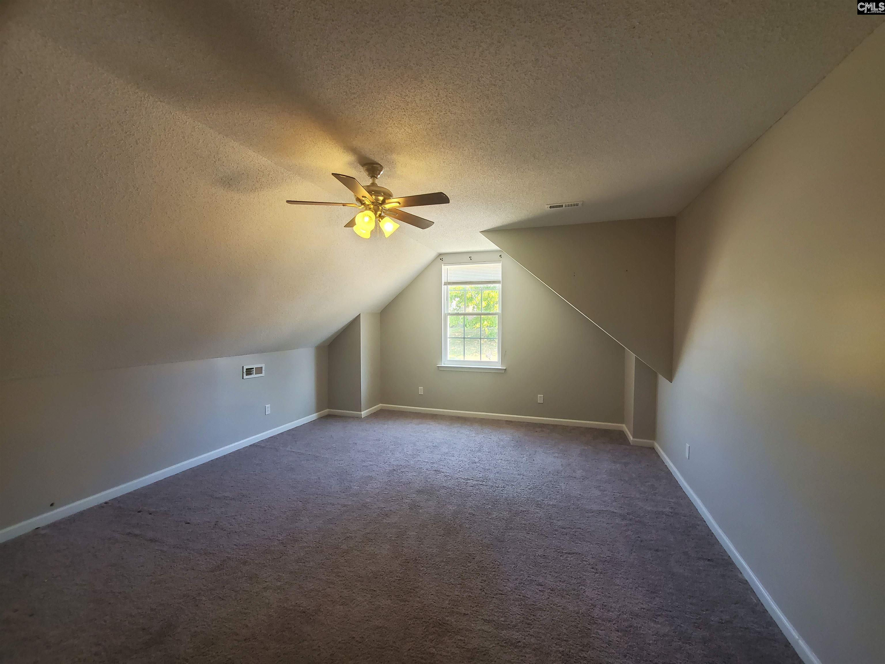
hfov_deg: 106.2
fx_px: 332
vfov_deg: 89.9
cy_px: 332
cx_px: 442
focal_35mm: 13
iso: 200
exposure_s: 1/60
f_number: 2.2
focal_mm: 1.8
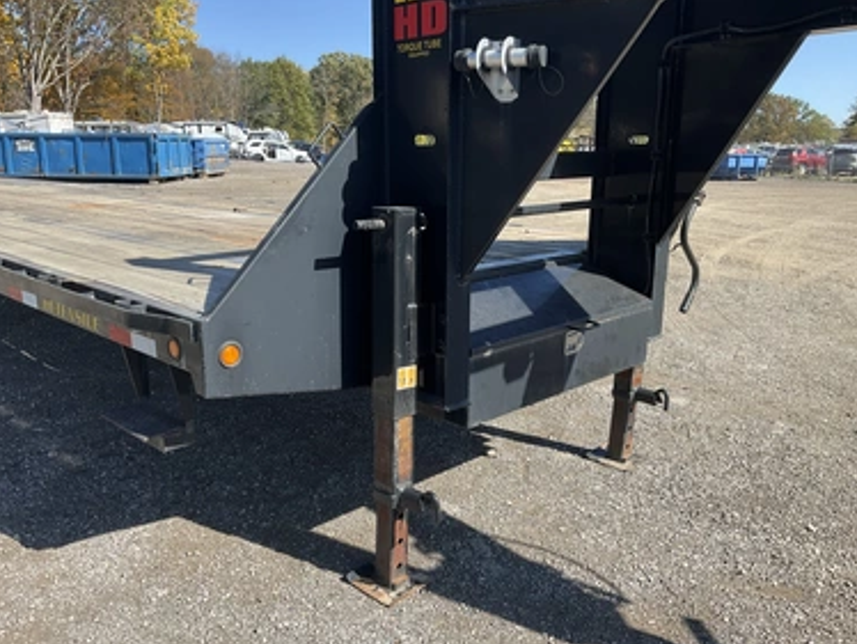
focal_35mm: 31
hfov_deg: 58.3
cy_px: 341
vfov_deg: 45.5
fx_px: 768
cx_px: 417
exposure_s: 1/816
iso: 25
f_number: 1.8
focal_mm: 3
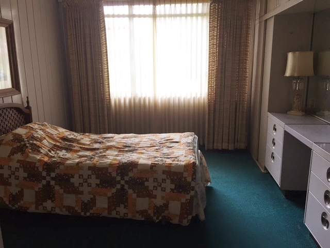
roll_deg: +1.0
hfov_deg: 61.7
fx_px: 276
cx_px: 165
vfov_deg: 48.2
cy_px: 124
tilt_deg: -12.2
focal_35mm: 29
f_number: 2.2
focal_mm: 4.15
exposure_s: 1/15
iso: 25
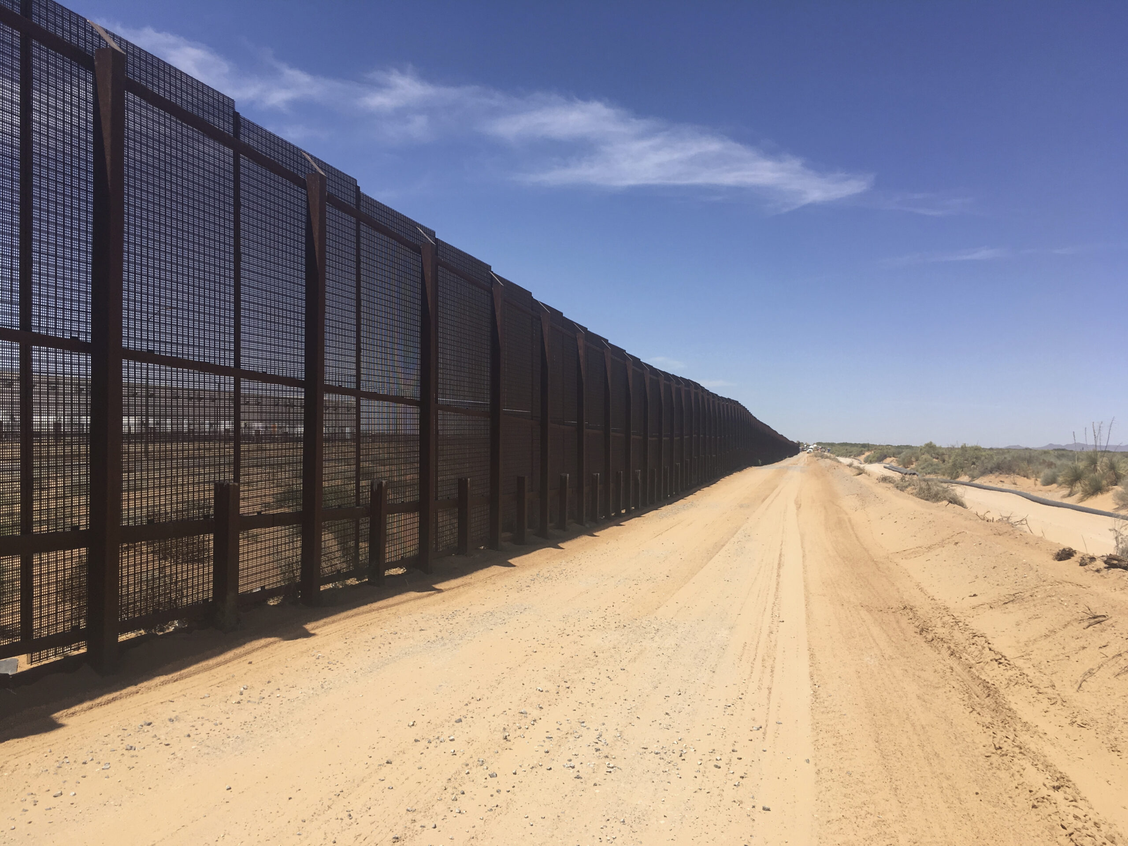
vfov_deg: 48.2
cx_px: 564
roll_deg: -0.3
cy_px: 423
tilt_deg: -0.5
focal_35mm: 29
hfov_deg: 61.7
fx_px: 945
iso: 25
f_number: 2.2
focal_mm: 4.15
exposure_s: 1/1832
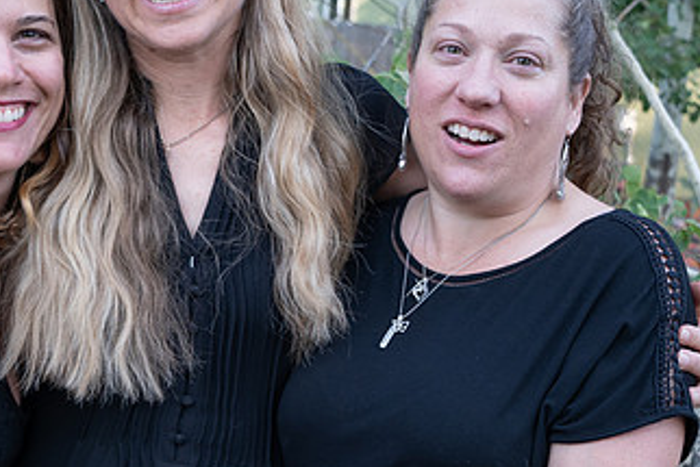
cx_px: 233
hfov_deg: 29.0
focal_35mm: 69
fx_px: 1342
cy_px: 313
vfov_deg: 19.7
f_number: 4
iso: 320
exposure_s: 1/160
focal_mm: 25
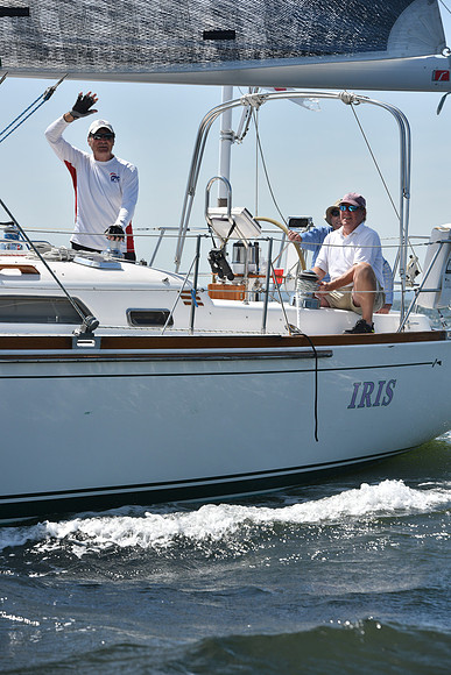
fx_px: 2535
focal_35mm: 135
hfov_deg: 10.2
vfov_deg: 15.2
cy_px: 338
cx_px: 226
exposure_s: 1/1250
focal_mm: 135
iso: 250
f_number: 7.1
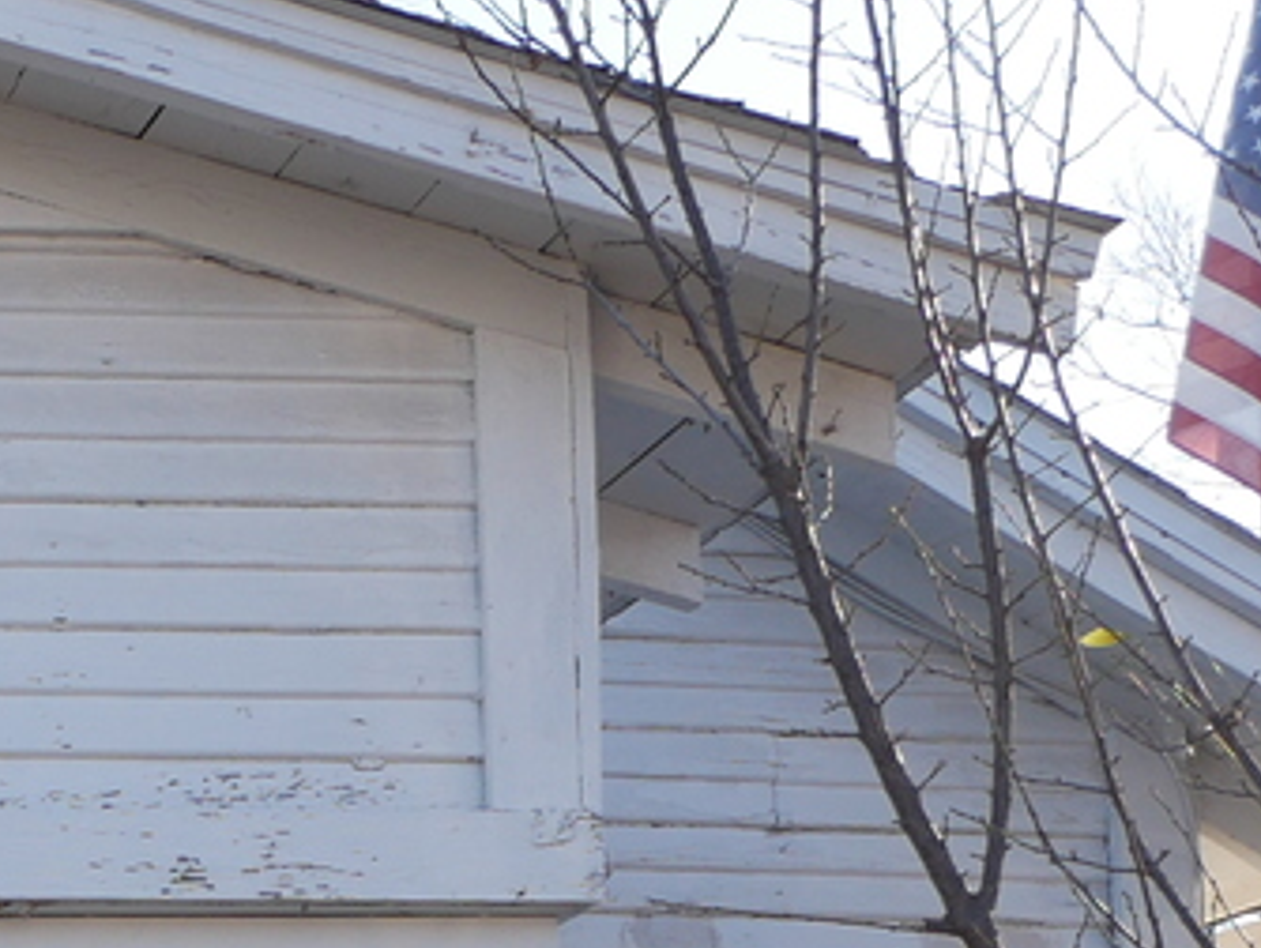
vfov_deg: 13.6
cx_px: -689
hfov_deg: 17.0
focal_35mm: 103
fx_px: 3756
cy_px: 1366
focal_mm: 12
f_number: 5.6
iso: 200
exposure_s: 1/250
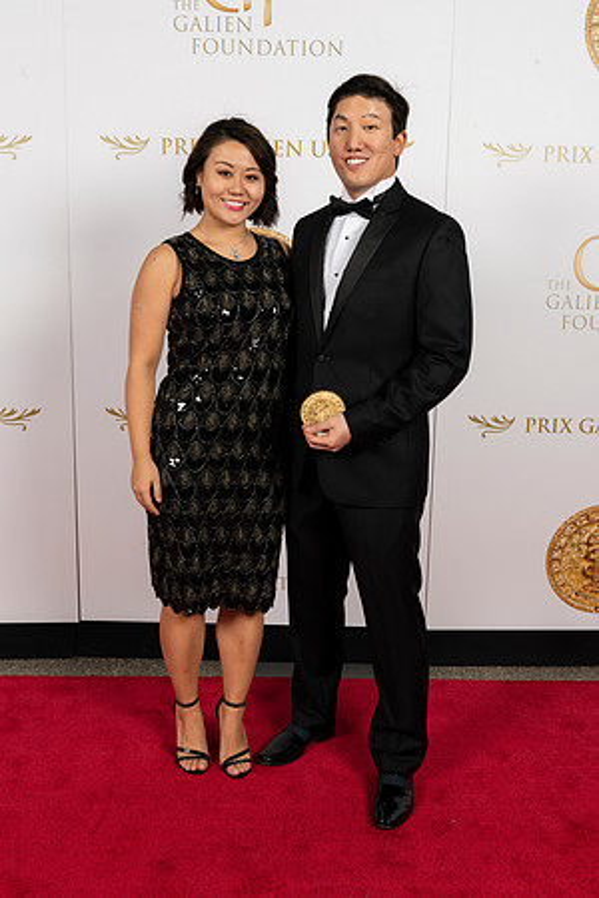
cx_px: 300
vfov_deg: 53.1
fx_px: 898
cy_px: 449
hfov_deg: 36.9
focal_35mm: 36
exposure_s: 1/125
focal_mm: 36
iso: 64
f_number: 11
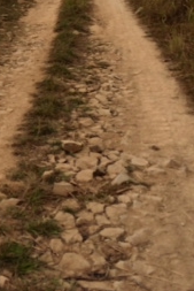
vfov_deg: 24.7
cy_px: 14
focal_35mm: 79
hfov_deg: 16.8
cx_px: -15
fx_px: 638
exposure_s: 1/3425
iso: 40
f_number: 2.2
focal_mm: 4.12
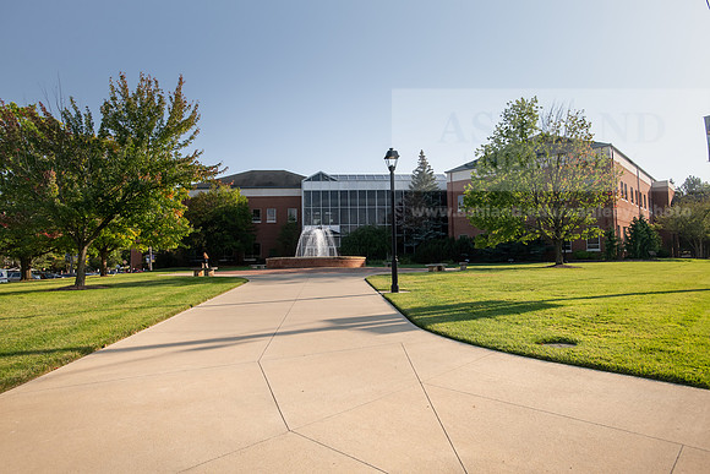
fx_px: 473
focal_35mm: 24
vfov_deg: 53.2
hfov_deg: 73.7
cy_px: 237
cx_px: 355
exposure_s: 1/320
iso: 500
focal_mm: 24
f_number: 6.3
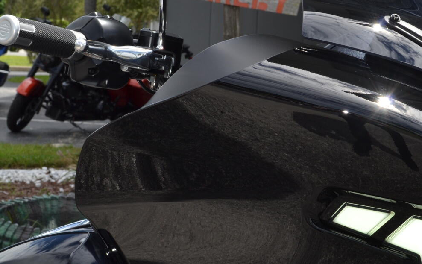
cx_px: 222
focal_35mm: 99
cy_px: 195
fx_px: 1139
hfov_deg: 21.0
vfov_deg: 13.2
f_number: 10
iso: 100
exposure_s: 1/200
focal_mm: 32
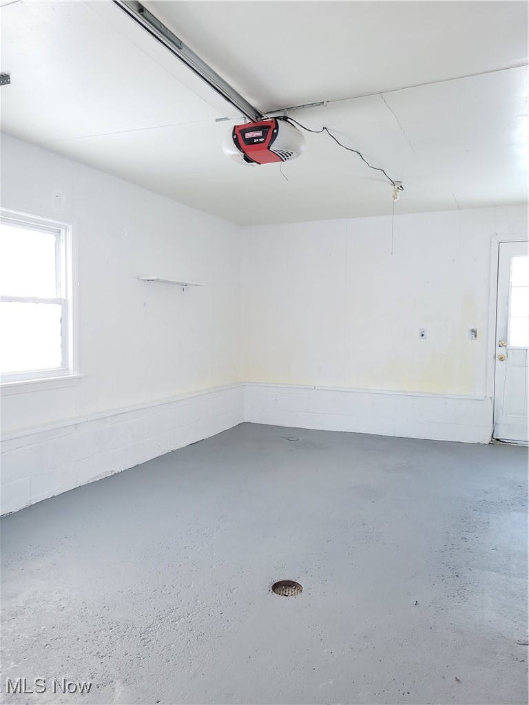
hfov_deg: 53.1
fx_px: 530
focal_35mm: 26
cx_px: 264
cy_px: 352
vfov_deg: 67.3
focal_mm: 5.4
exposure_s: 1/24
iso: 100
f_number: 1.8
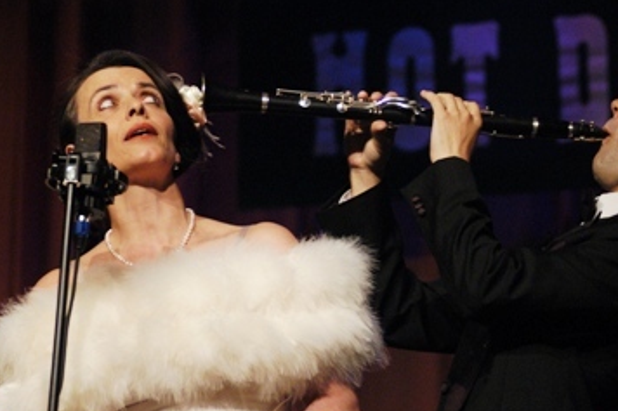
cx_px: 368
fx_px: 3243
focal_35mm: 189
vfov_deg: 7.3
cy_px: 192
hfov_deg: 10.9
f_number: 2.8
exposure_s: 1/125
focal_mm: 100
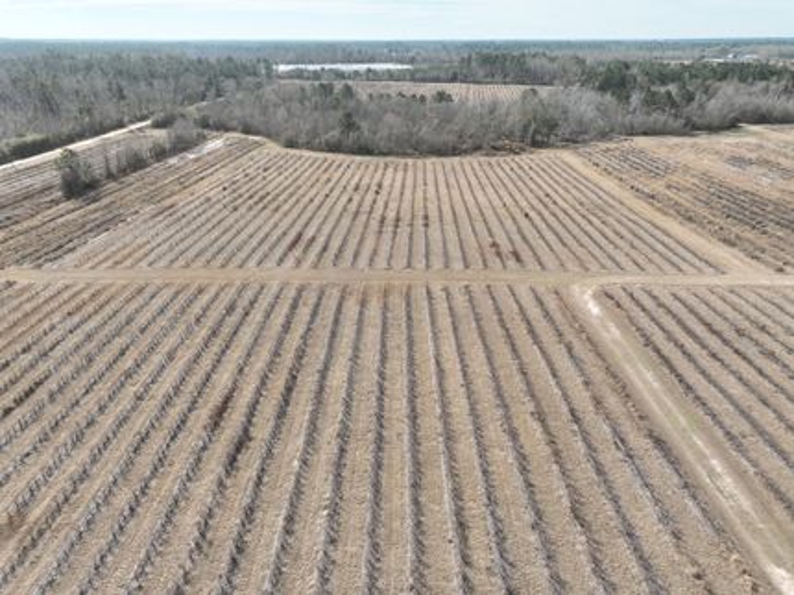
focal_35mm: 24
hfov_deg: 71.6
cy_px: 298
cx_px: 397
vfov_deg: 56.8
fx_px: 550
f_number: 2.8
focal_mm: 12.29
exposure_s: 1/2000
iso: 280
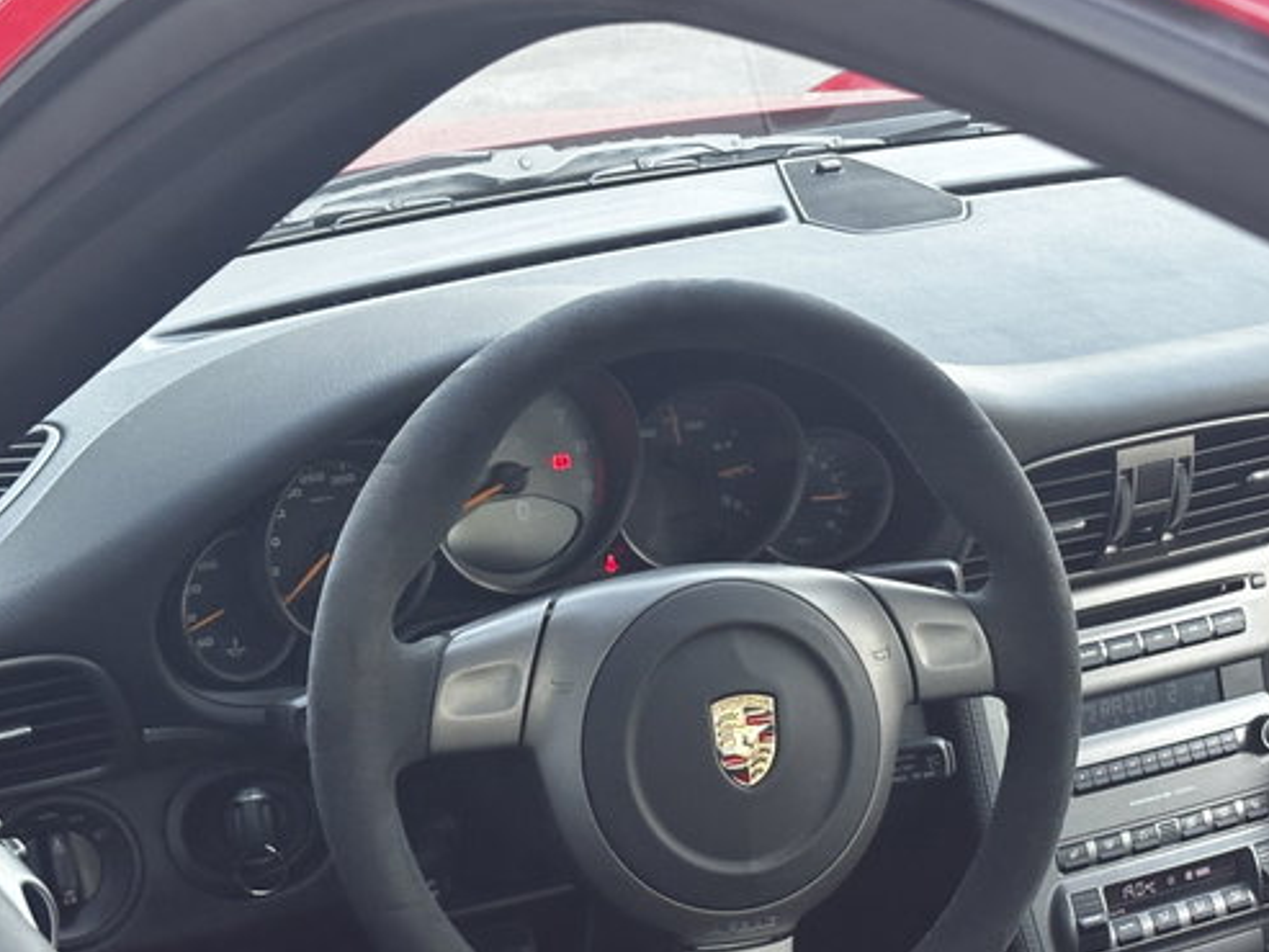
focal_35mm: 81
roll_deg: +0.8
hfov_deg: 24.0
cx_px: 842
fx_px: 2970
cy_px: 726
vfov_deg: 18.1
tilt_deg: -24.3
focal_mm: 5.96
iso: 200
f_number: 1.6
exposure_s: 1/33
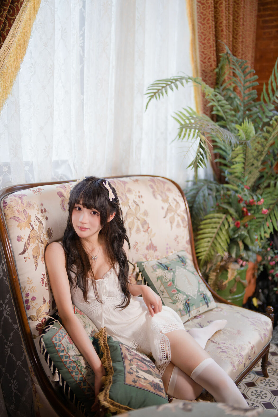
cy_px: 208
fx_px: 405
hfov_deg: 37.9
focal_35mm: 35
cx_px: 139
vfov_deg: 54.4
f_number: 1.4
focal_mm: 35
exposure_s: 1/125
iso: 250
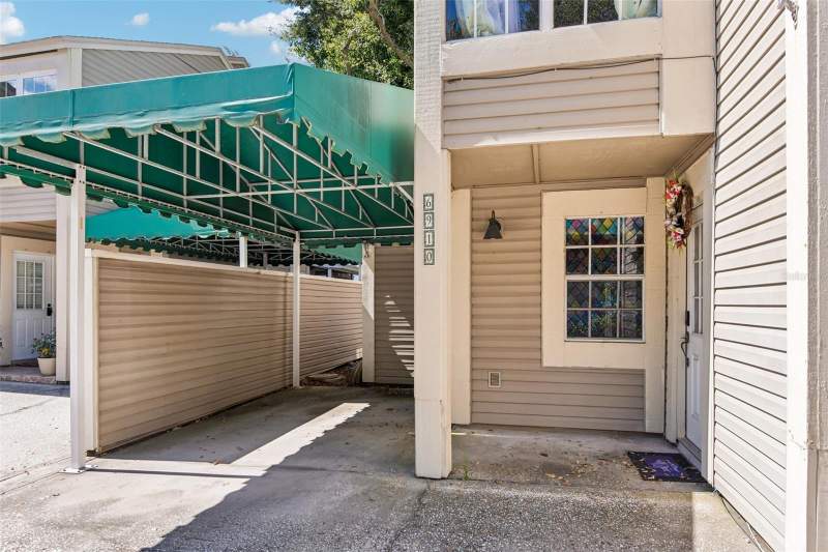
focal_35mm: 22
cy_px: 276
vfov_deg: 57.2
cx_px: 414
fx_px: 506
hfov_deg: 78.6
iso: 400
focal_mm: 22
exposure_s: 1/640
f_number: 8
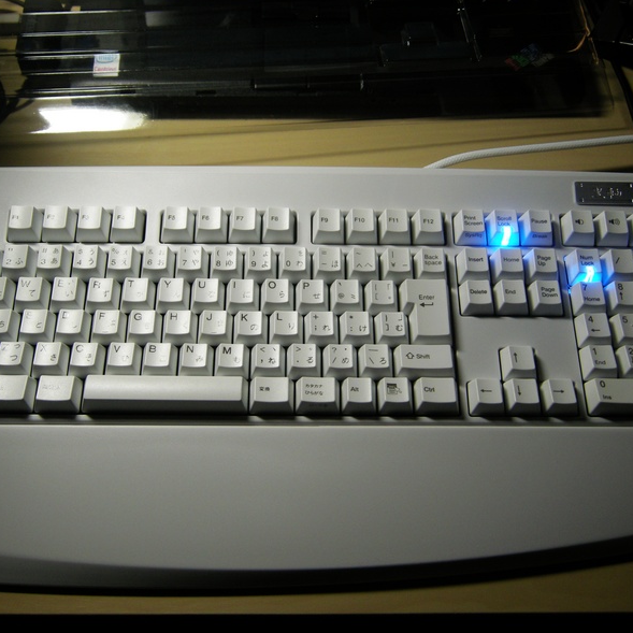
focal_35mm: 42
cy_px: 312
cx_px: 317
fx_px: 869
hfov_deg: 40.0
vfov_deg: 40.0
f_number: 2.7
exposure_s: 1/56
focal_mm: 7.5
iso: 119
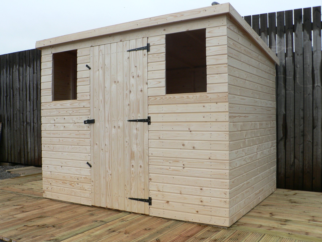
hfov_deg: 51.4
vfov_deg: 39.7
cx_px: 161
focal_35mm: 36
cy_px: 121
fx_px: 335
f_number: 4
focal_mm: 6
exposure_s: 1/100
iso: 80
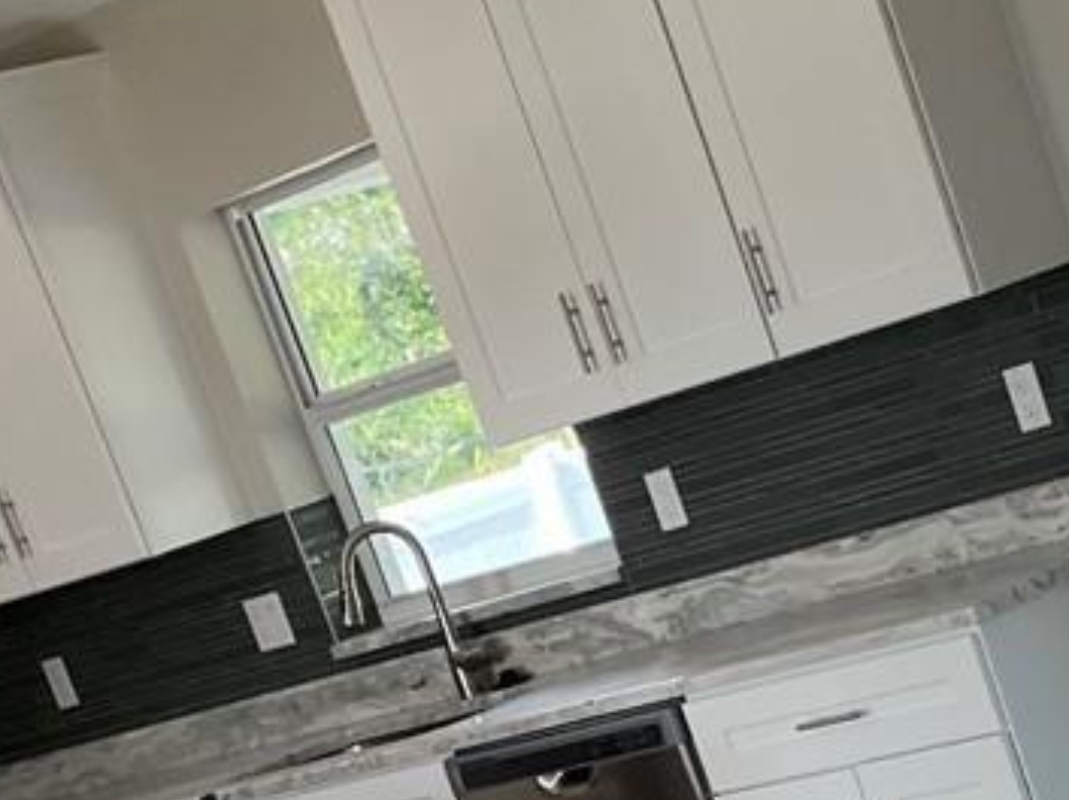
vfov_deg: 12.0
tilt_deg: -14.8
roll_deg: +18.8
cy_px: 1161
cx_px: 1127
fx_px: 3640
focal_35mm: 118
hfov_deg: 16.3
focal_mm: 4.2
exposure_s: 1/133
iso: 32
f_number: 1.6
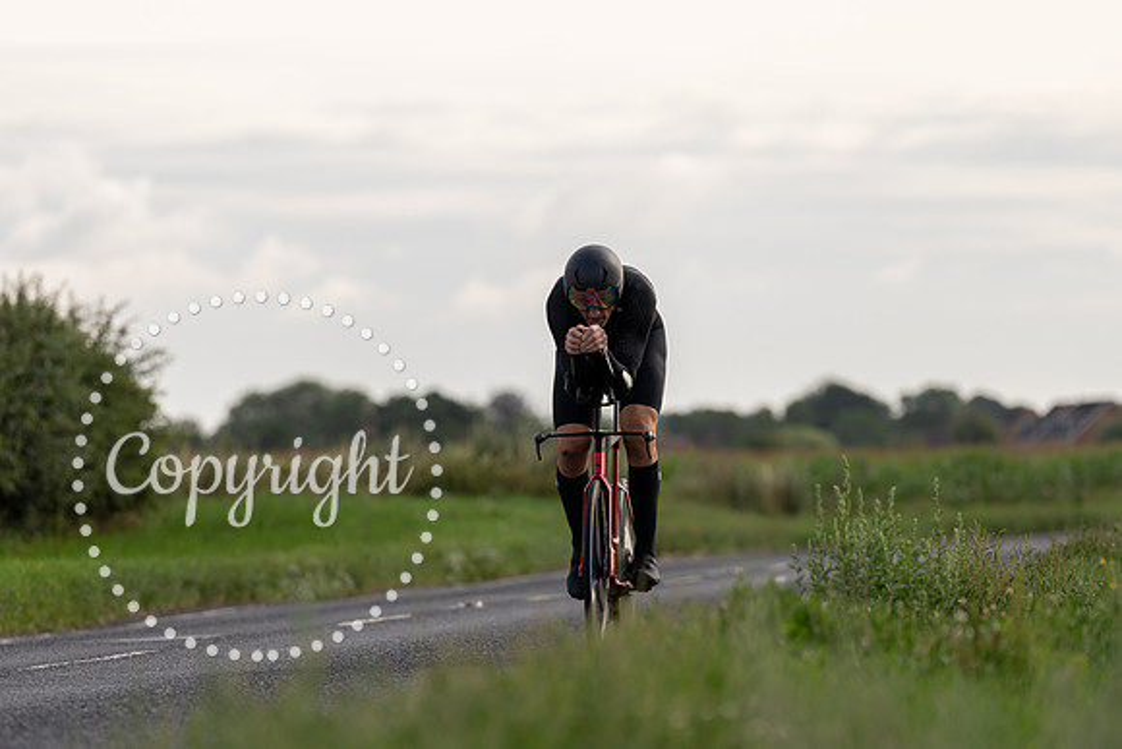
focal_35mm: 241
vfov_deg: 5.7
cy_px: 451
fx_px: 7510
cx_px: 545
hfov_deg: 8.5
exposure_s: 1/1000
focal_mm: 178
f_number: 3.2
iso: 100
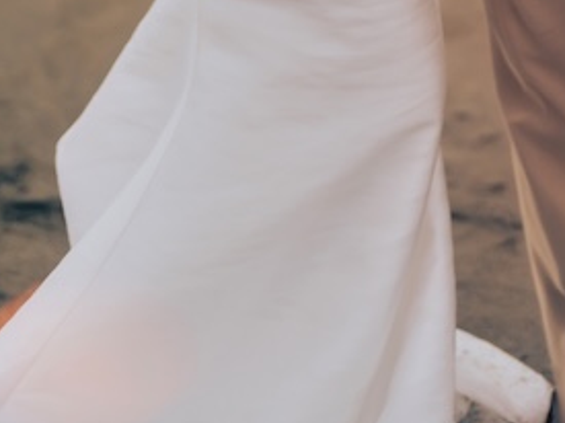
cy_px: -614
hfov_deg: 11.0
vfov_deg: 7.7
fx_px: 2920
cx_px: 504
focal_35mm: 179
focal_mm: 50
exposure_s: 1/160
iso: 320
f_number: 1.4
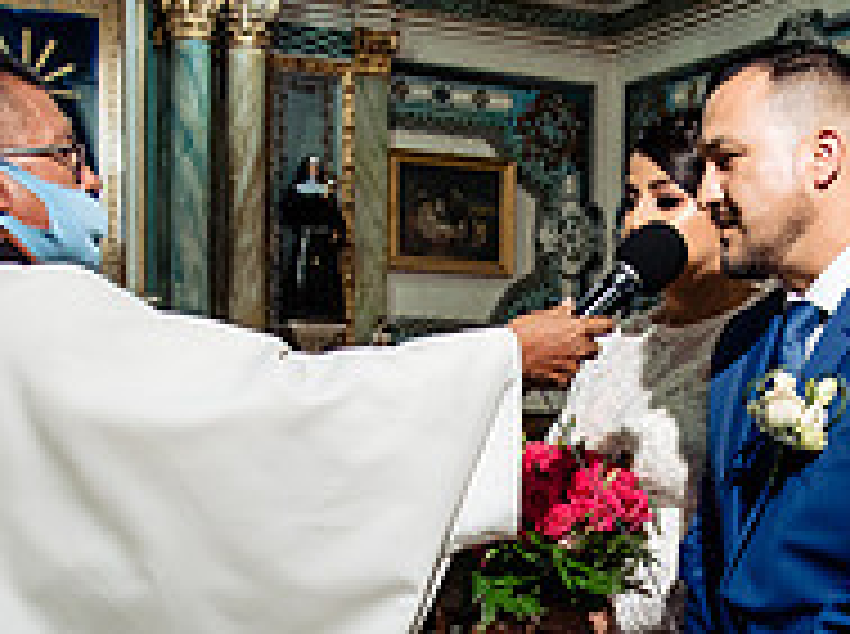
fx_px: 1740
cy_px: 641
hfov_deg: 27.1
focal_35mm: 71
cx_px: 621
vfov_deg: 20.0
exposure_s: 1/125
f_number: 5
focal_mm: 24
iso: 2000
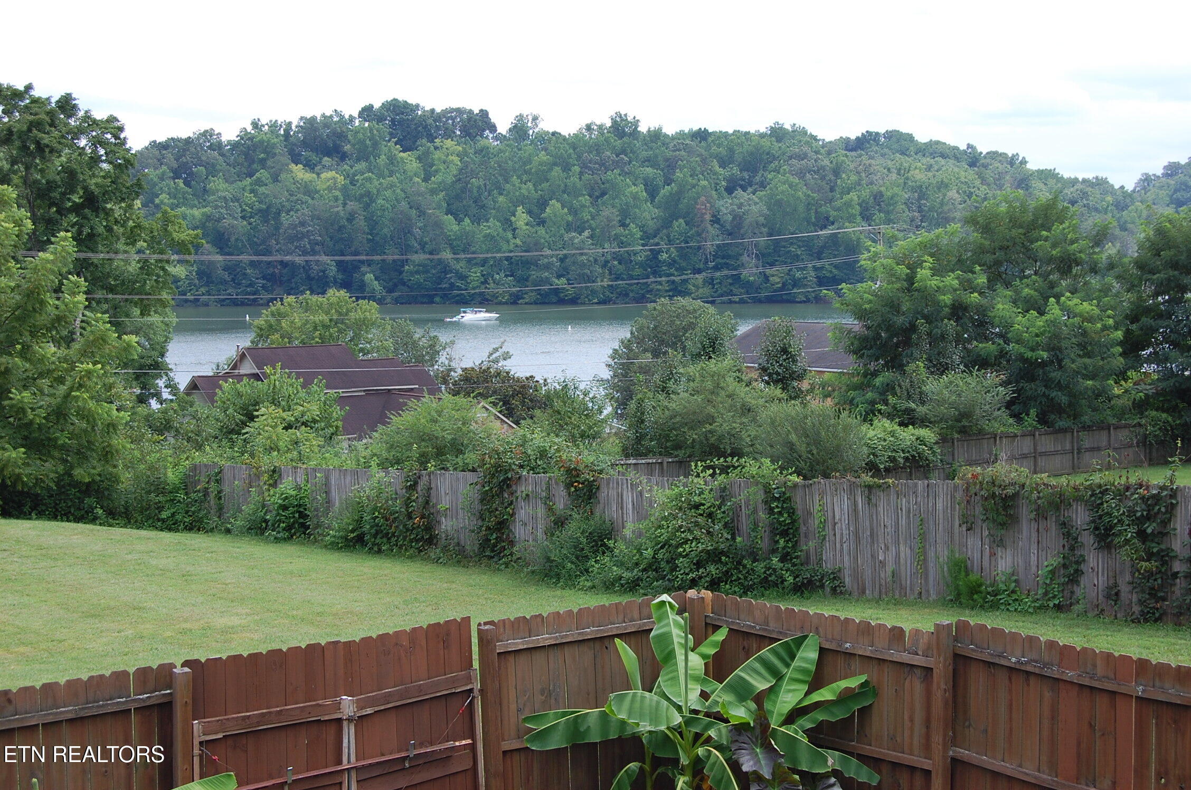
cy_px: 395
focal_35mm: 57
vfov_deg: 23.7
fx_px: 1883
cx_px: 596
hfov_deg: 35.1
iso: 200
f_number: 7.1
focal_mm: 38
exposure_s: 1/200
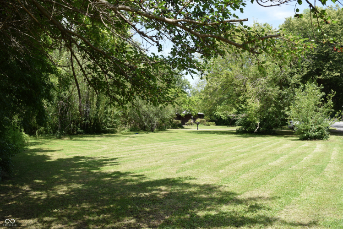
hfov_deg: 57.2
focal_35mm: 33
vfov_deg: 40.0
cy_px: 114
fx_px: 315
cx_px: 172
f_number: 8
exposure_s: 1/250
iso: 220
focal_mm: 22
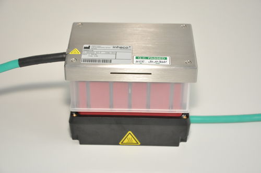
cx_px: 130
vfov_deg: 17.4
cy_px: 86
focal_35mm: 78
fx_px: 565
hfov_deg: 26.0
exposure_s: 1/80
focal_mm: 52
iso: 800
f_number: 5
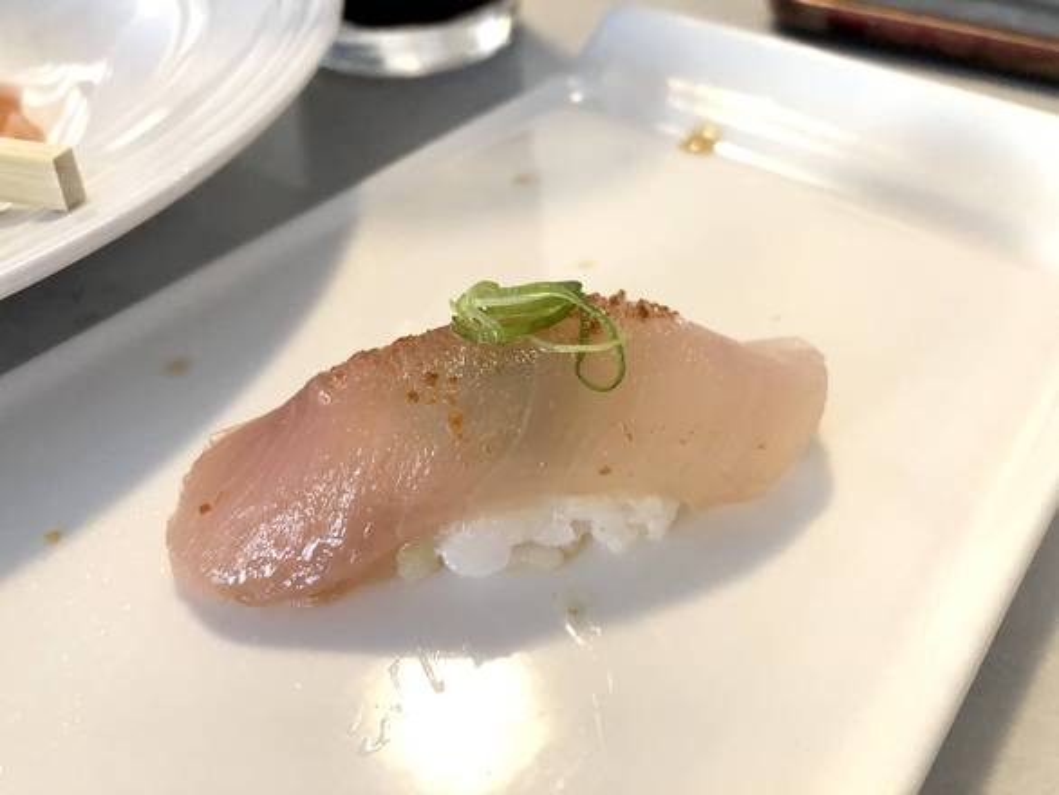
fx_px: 857
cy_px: 398
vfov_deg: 49.8
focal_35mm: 28
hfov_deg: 63.4
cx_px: 530
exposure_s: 1/15
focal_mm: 4
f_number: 1.8
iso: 64
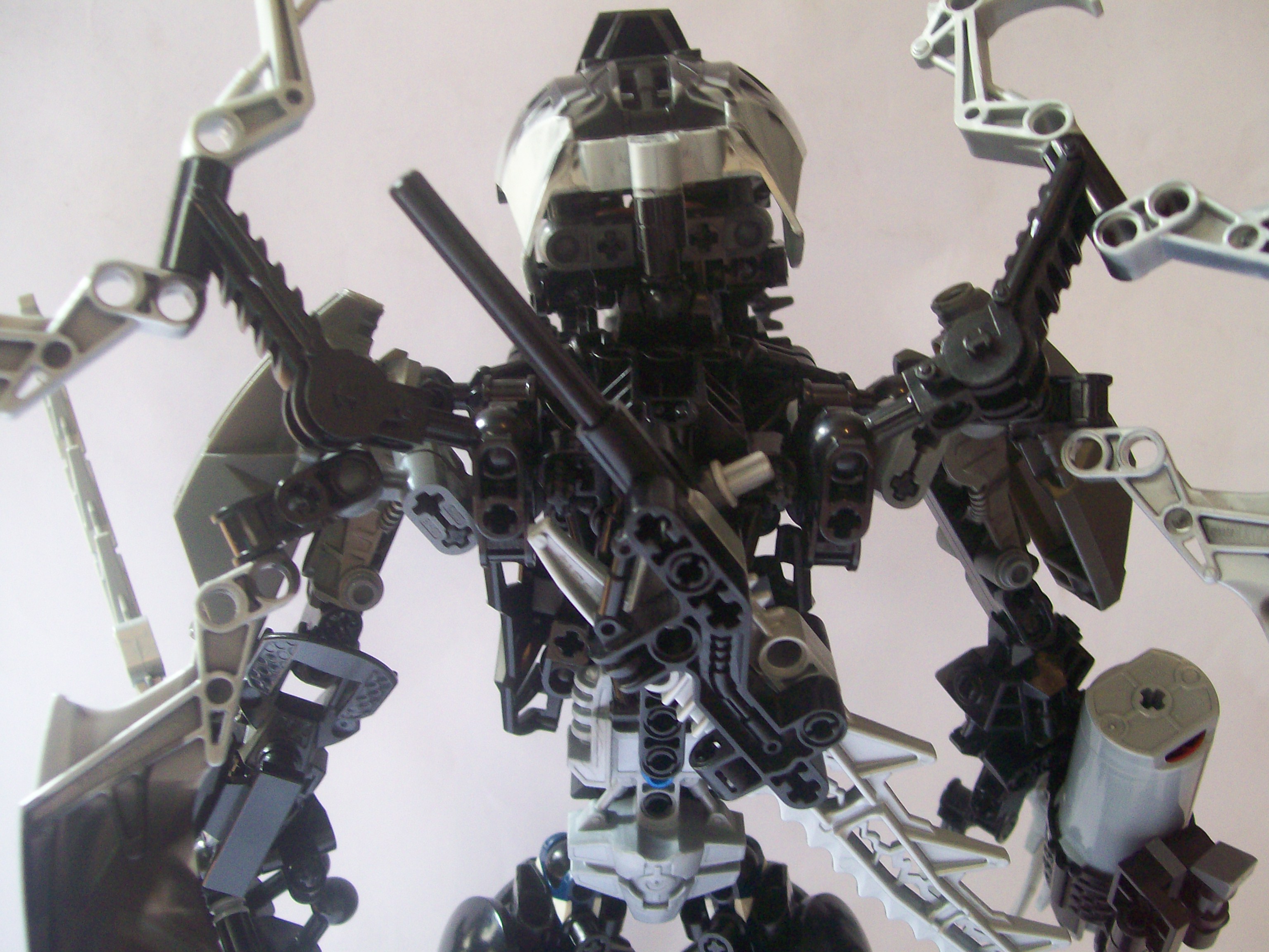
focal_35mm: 36
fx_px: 1320
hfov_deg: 51.4
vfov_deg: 39.7
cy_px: 476
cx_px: 634
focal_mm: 6
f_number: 2.7
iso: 160
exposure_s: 1/30.5
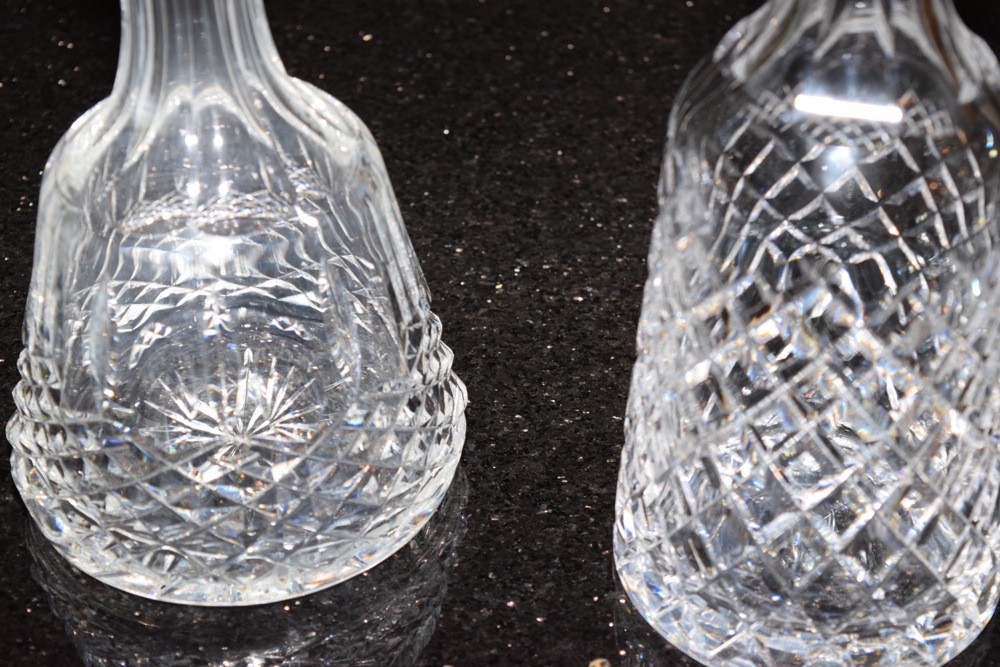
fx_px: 2292
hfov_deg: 24.6
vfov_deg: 16.6
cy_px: 334
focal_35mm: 82
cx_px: 500
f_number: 5.6
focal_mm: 55
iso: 1250
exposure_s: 1/60
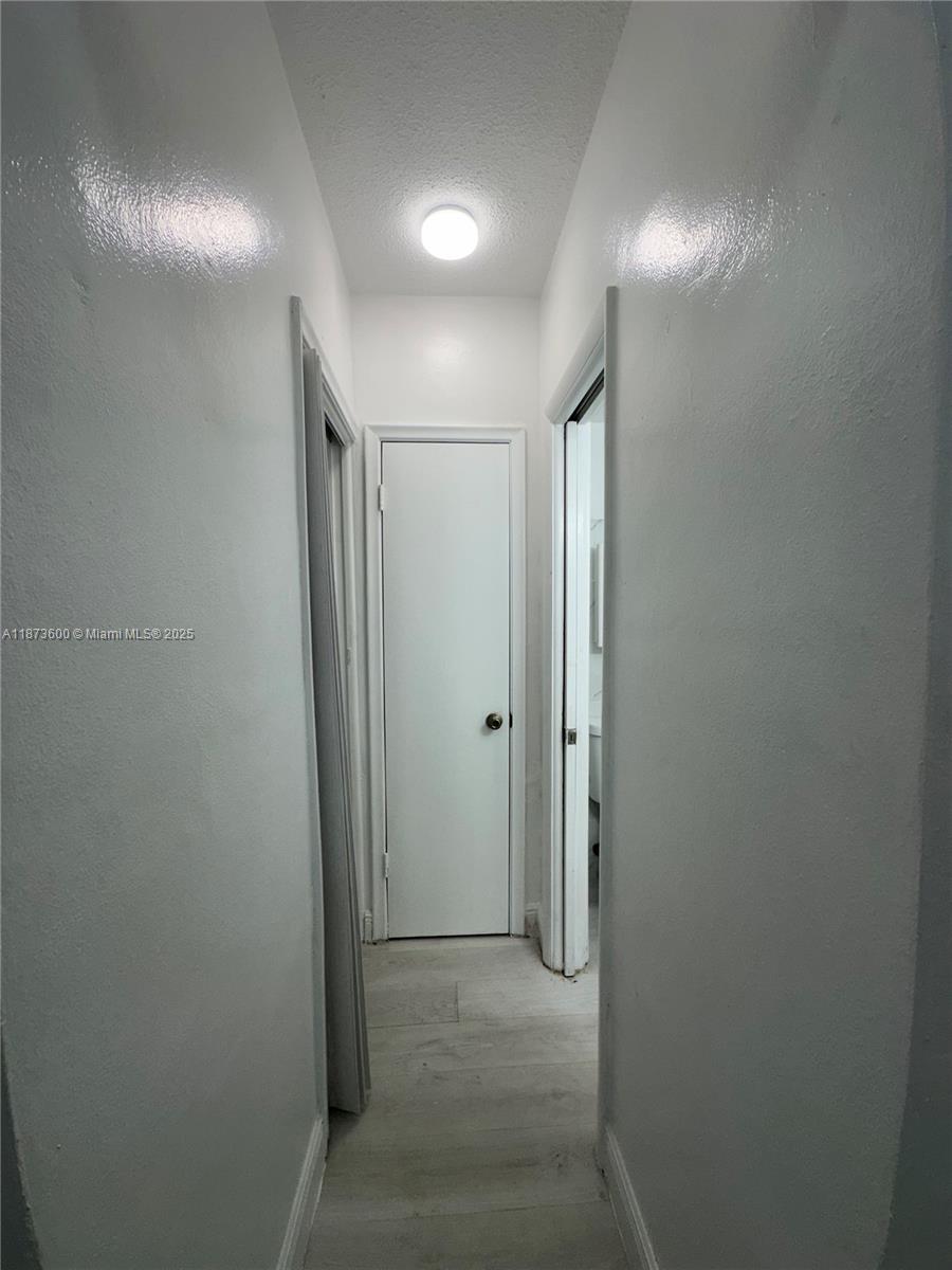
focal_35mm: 14
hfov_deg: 85.7
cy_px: 635
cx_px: 476
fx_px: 513
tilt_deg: -0.8
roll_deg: +0.3
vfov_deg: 102.1
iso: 50
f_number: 2.2
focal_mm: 2.22
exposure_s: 1/120
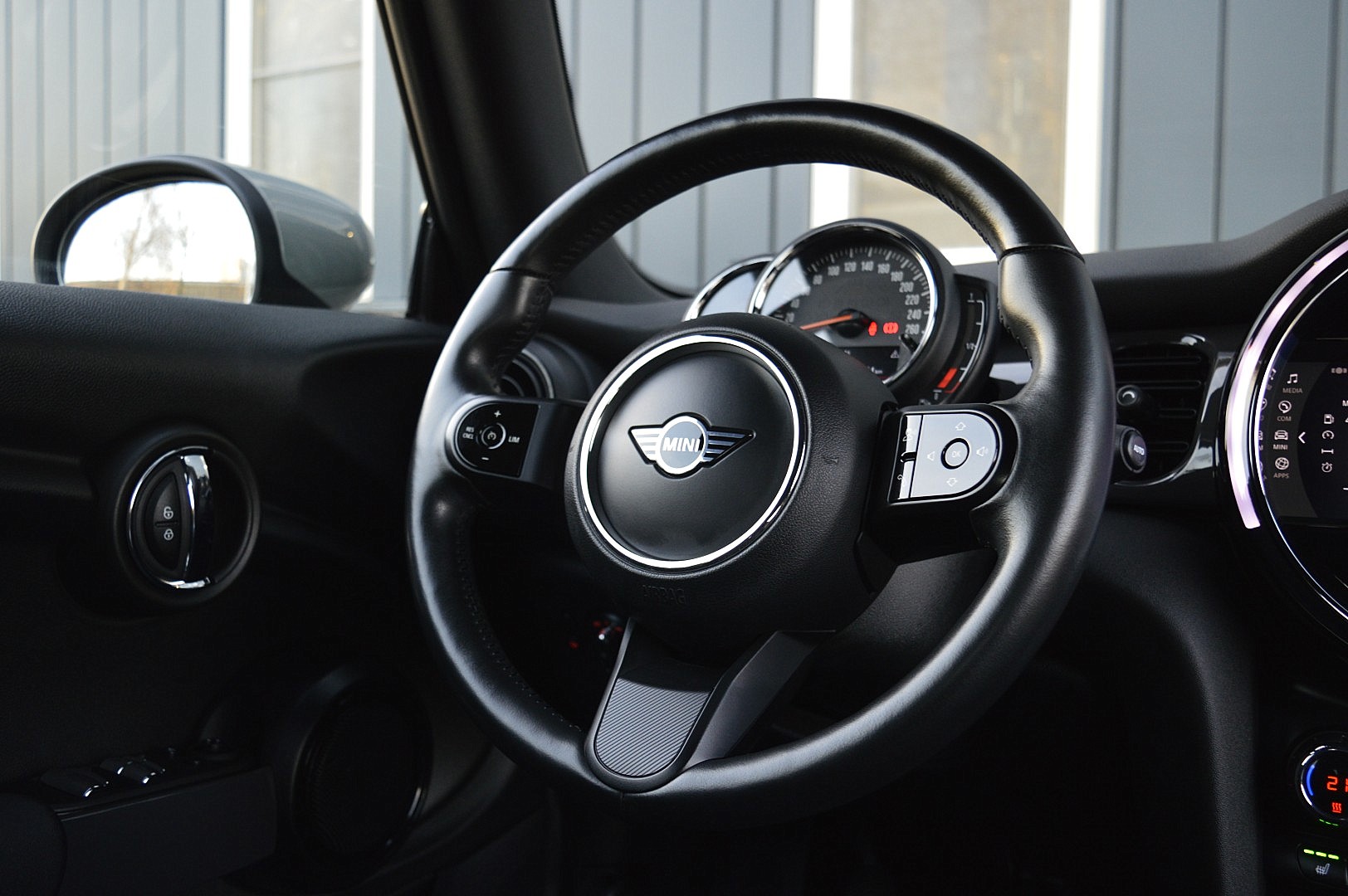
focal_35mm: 33
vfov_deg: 39.9
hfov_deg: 57.3
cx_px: 674
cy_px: 448
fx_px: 1235
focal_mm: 22
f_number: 3.8
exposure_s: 1/30
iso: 800
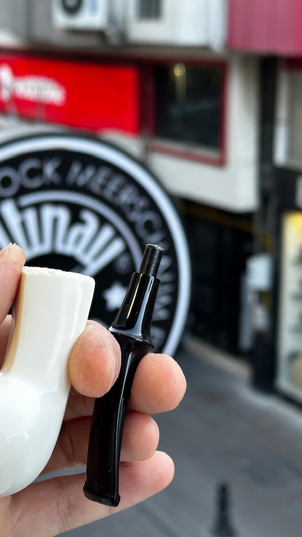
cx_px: 100
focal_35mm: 70
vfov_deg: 30.1
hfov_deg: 17.2
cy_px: 268
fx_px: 996
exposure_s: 1/100
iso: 80
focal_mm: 6.86
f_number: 1.78
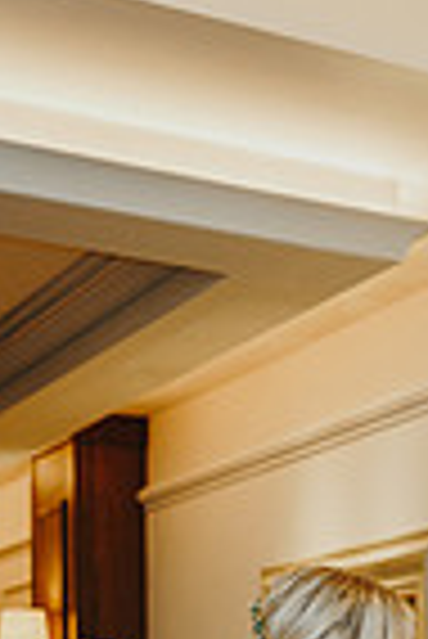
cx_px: 599
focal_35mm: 111
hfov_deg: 11.9
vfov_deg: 16.7
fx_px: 1975
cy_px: 954
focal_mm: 35
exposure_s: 1/200
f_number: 2.2
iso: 1000
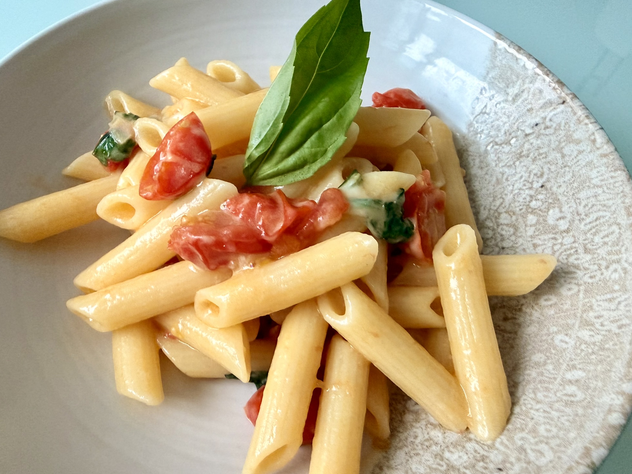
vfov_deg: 54.9
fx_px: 456
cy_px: 245
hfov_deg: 69.4
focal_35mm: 25
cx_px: 320
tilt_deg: -58.9
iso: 400
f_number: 2.2
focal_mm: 2.22
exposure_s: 1/50
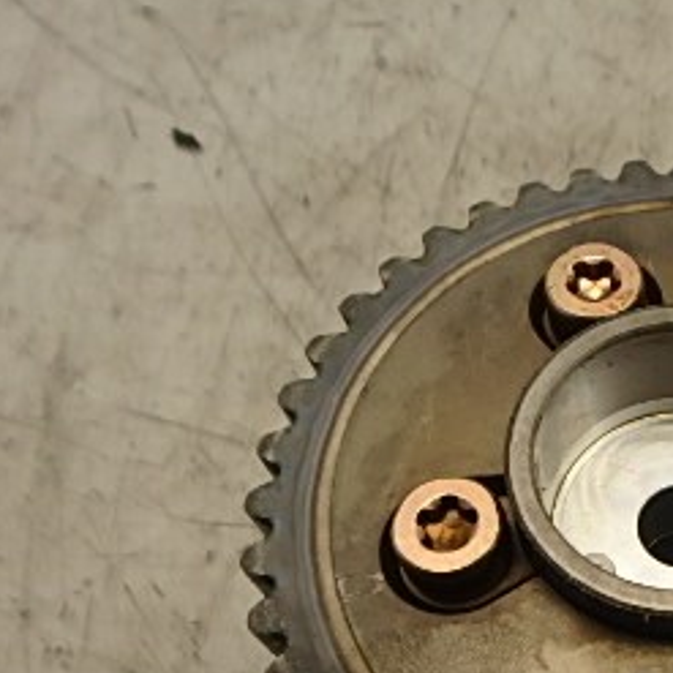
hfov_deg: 32.3
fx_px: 1056
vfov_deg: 34.6
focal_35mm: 48
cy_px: 507
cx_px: 684
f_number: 3.5
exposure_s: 1/60
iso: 160
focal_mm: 3.7
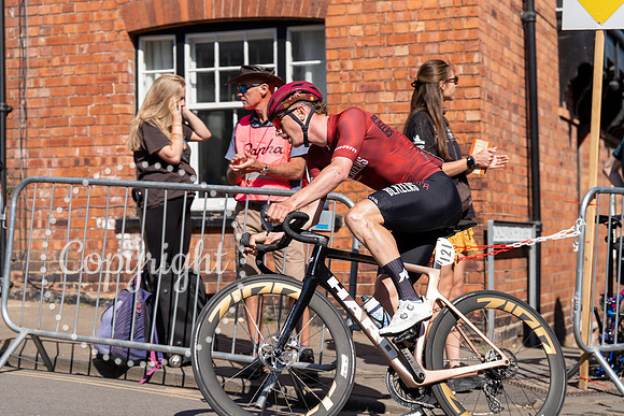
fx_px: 1214
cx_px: 312
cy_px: 208
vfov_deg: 19.5
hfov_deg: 28.8
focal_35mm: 70
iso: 100
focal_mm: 70
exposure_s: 1/1000
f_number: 3.5
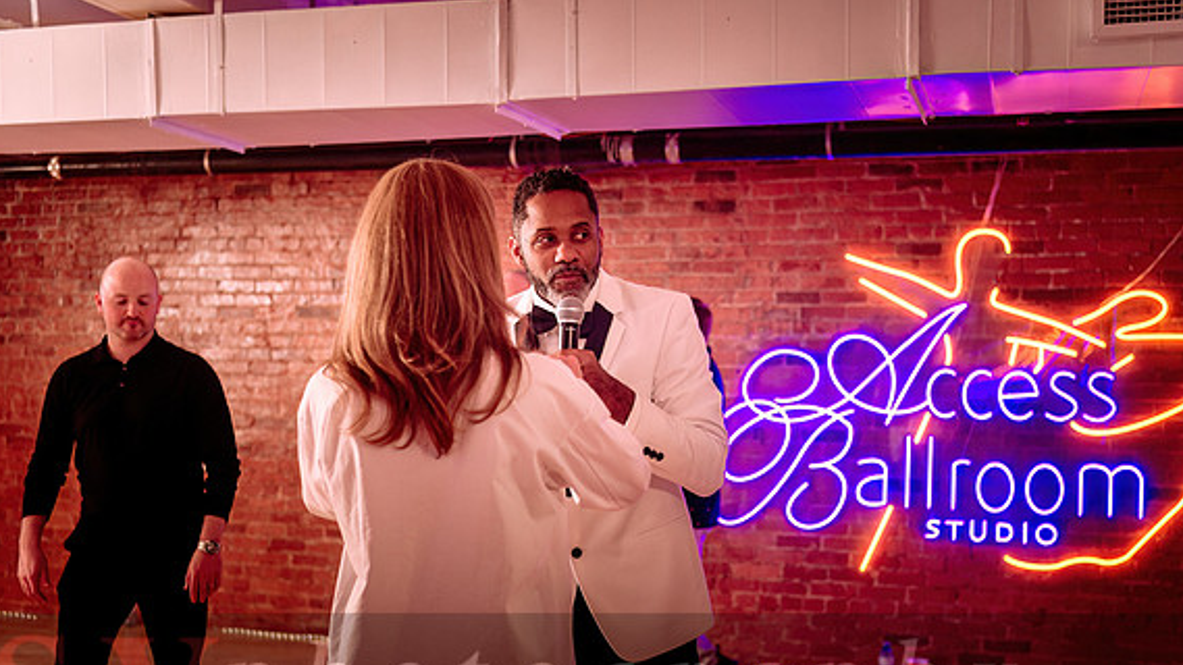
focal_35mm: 47
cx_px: 590
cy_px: 398
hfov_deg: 43.7
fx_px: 1474
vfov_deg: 25.4
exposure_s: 1/125
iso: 1250
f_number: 2.8
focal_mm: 44
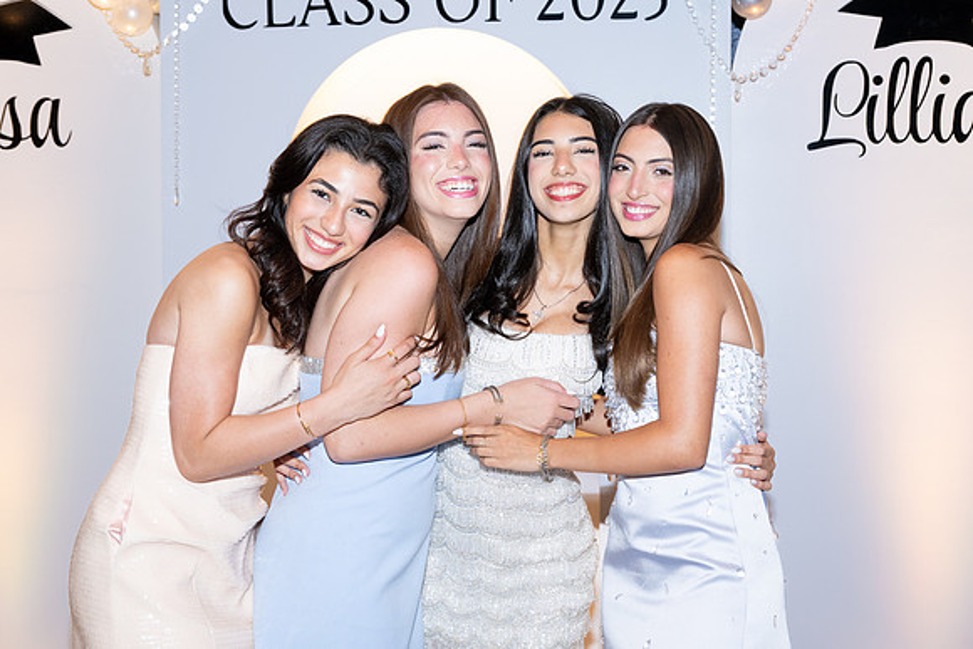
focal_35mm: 54
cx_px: 486
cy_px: 324
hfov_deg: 36.9
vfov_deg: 25.1
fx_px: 1460
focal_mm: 54
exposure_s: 1/80
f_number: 5.6
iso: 1000
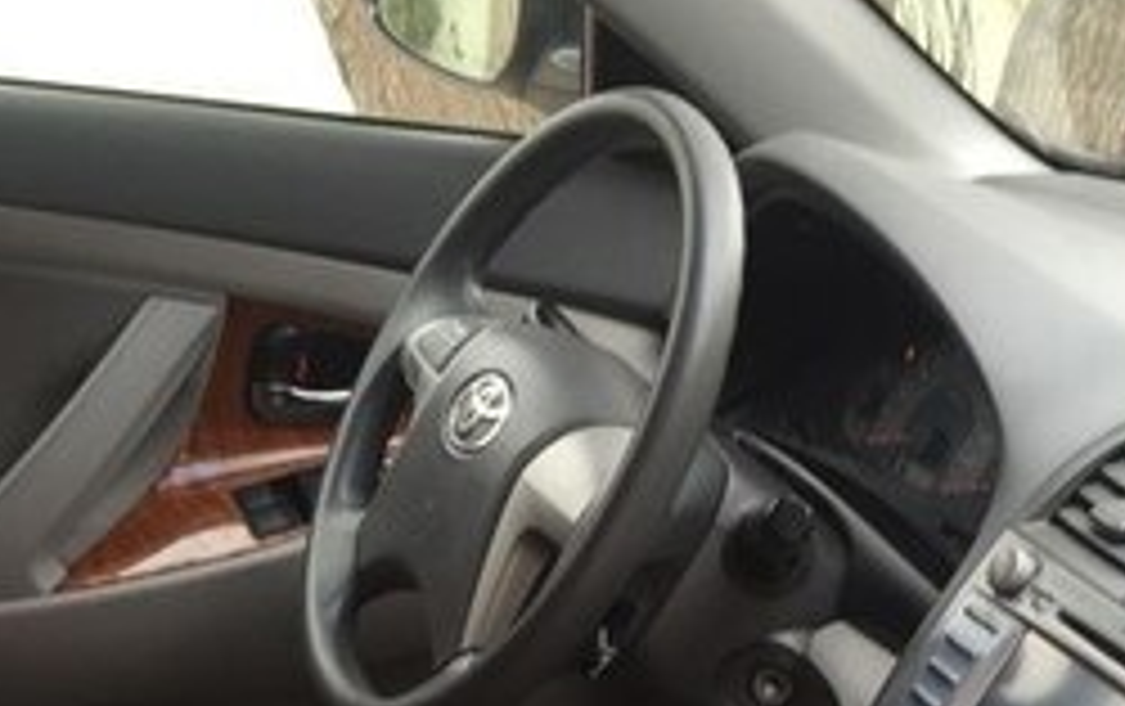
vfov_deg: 15.0
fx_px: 2487
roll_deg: -5.8
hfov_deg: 25.4
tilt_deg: -29.9
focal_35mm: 81
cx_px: 729
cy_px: 1072
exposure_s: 1/50
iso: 40
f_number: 2.2
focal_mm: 4.15
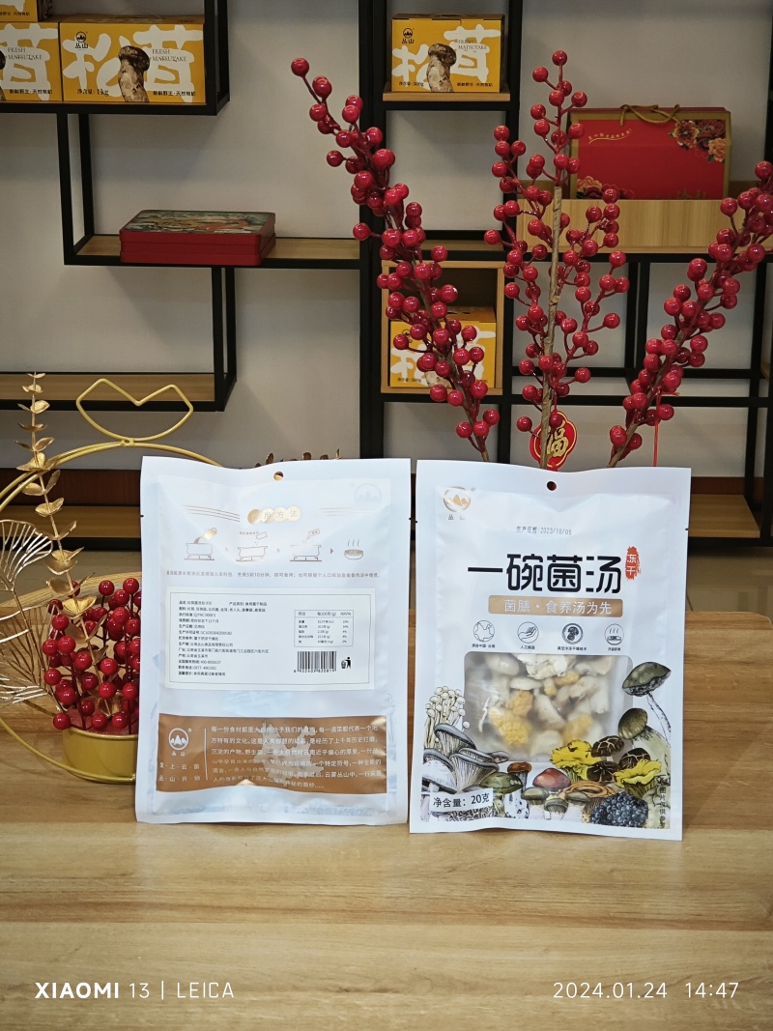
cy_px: 516
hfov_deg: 19.6
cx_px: 386
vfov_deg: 26.0
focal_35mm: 75
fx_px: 2234
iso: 400
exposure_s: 1/100
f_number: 2
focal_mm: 7.06
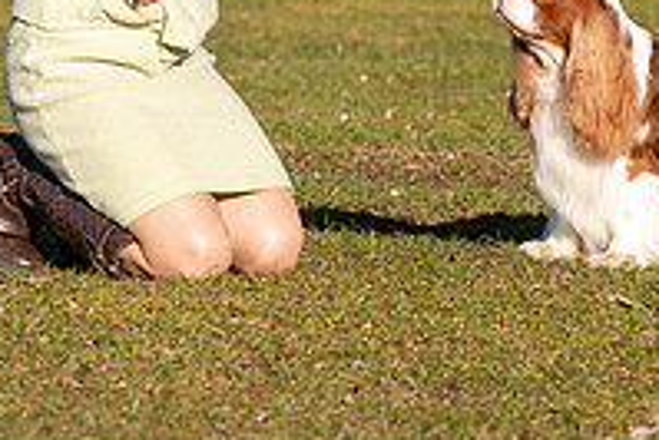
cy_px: -98
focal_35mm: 289
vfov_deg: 4.7
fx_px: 5294
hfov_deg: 7.1
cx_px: 517
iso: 100
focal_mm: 99
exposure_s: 1/1000
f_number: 4.5
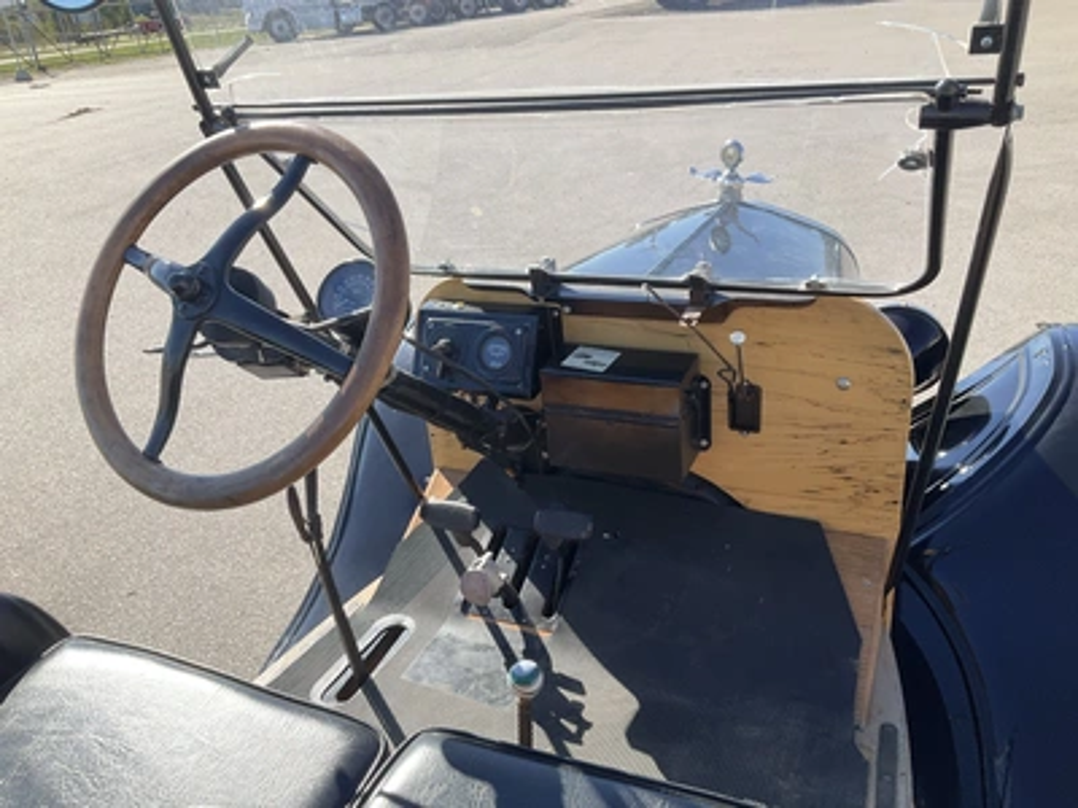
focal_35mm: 29
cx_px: 539
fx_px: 903
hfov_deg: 61.7
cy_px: 404
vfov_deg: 48.2
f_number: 1.8
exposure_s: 1/997
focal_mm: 3
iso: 25
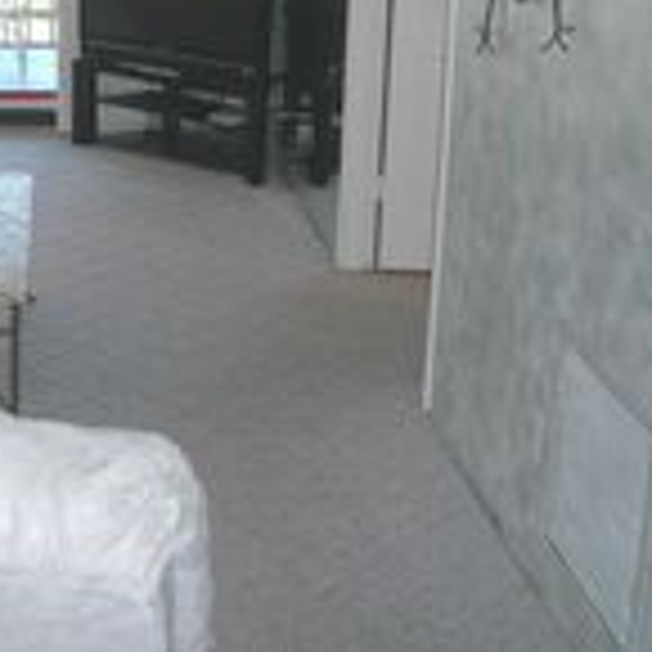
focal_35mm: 63
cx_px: -108
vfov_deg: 26.5
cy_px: 76
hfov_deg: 24.9
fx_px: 1343
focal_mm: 4.6
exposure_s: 1/30
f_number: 2.8
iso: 100
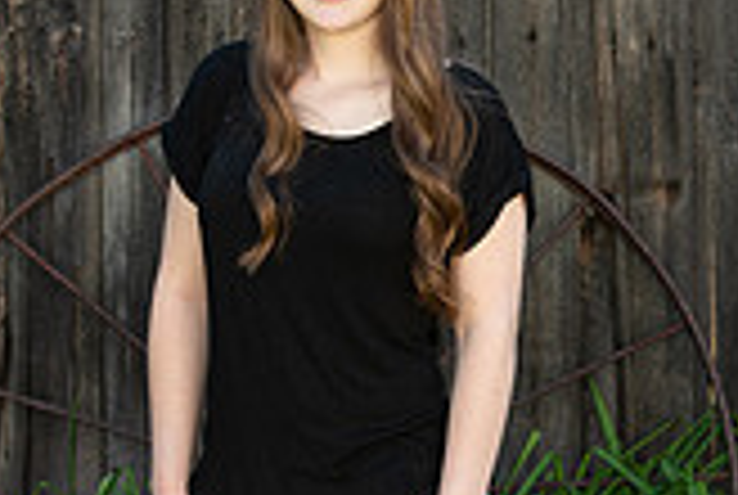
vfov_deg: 5.1
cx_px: 630
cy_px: 380
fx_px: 5545
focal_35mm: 270
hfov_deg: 7.6
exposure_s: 1/200
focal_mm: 75
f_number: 5.6
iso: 400
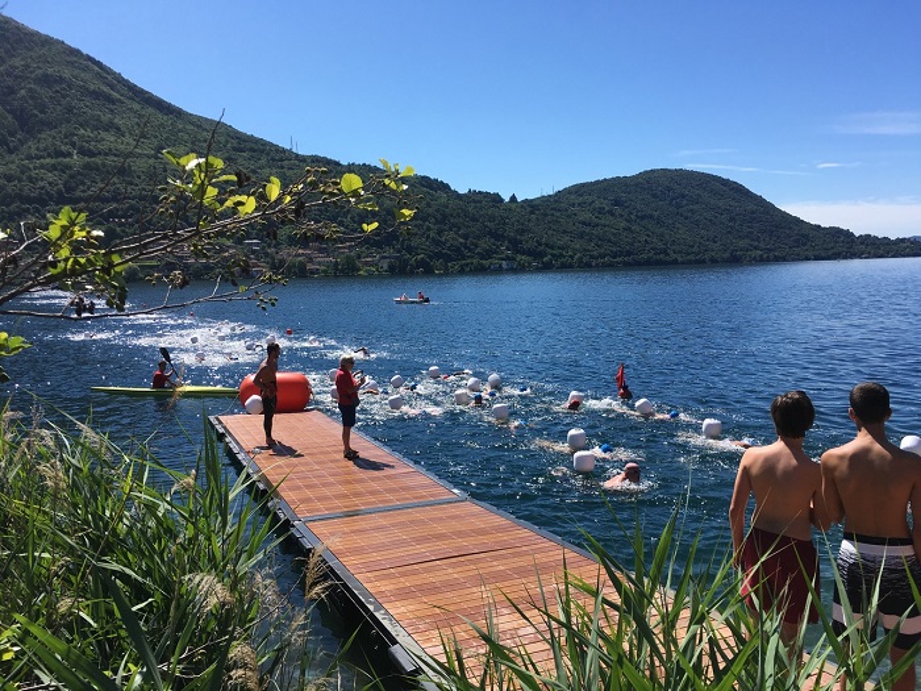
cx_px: 460
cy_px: 346
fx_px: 772
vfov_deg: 48.2
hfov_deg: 61.7
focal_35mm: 29
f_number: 2.2
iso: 25
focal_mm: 4.15
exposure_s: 1/1832
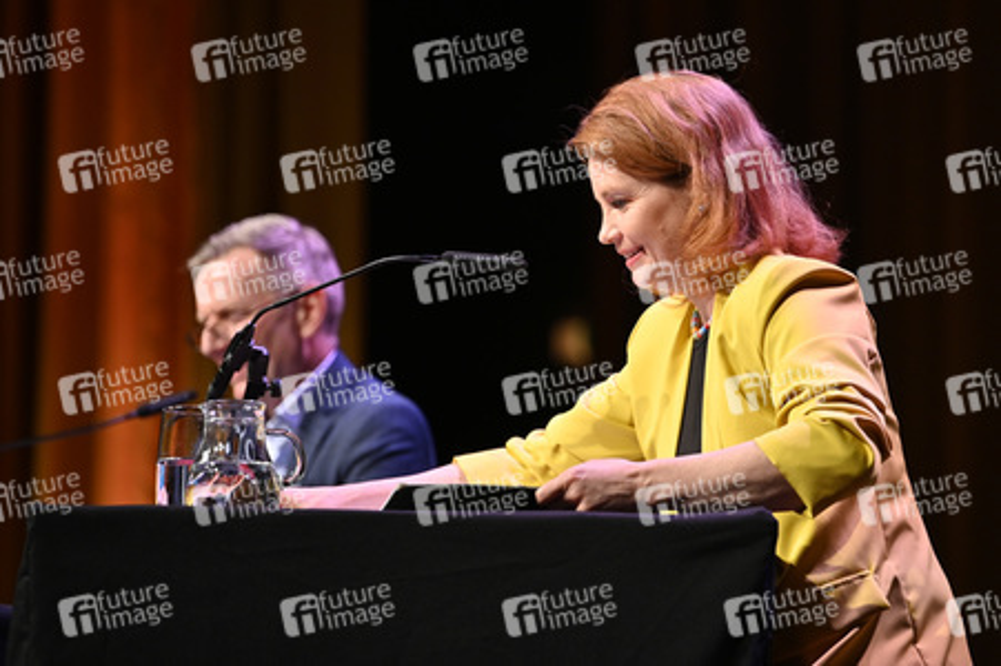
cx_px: 500
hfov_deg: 12.8
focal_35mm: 160
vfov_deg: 8.6
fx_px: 4446
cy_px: 333
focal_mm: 160
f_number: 2.8
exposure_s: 1/500
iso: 1000
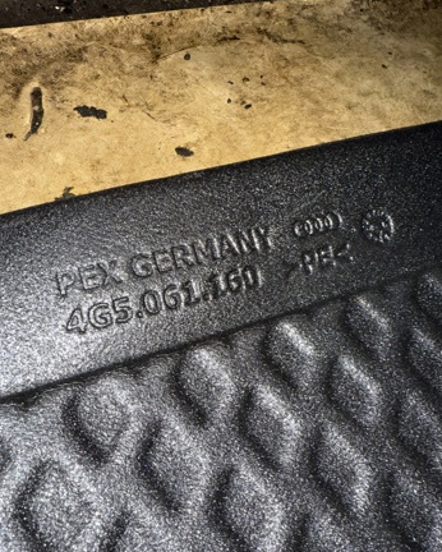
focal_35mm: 26
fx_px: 425
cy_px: 300
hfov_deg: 55.0
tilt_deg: -59.8
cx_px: 228
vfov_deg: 65.9
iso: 80
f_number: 2.2
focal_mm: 2.22
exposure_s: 1/52
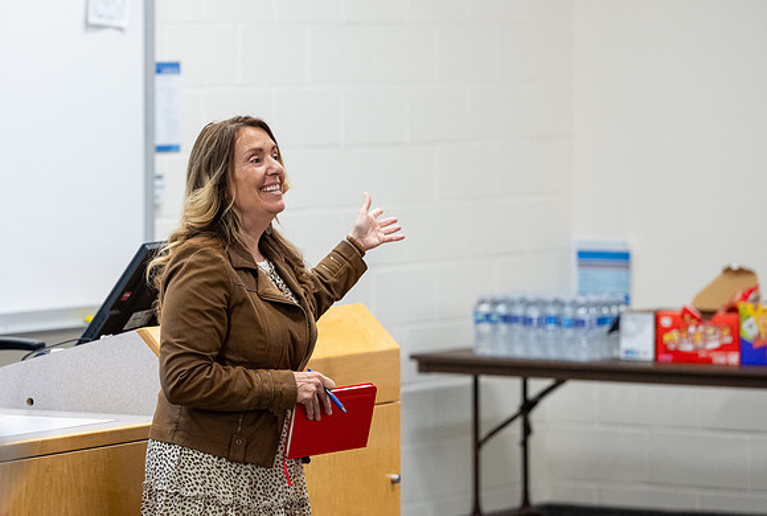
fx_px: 4301
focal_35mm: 201
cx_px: 329
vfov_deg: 6.9
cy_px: 228
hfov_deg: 10.2
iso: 1250
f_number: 3.2
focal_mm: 135
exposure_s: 1/200
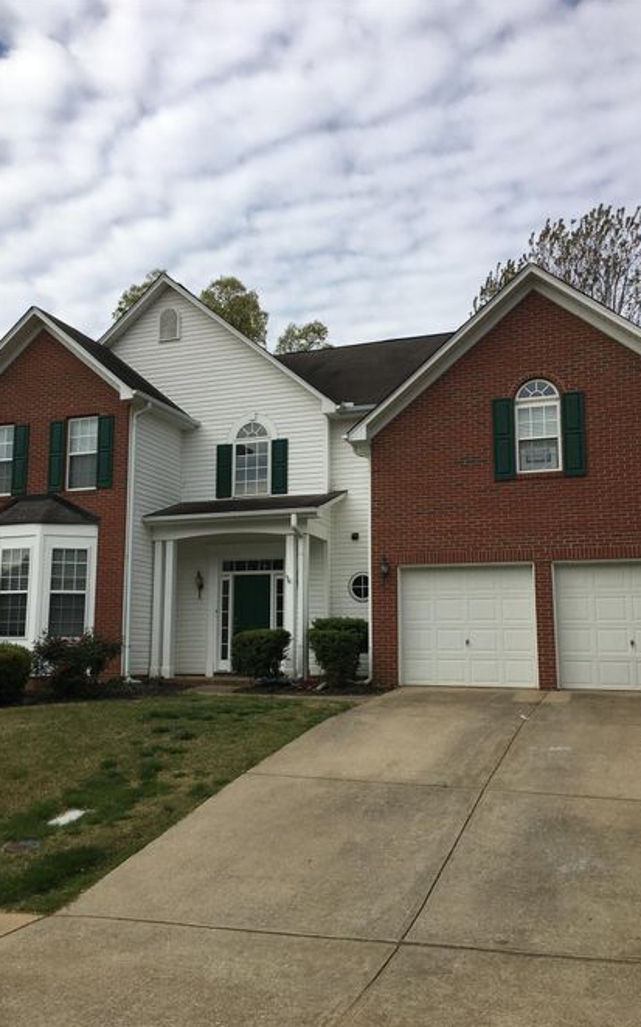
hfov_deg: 40.6
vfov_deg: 61.2
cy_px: 517
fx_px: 867
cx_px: 307
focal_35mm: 31
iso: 25
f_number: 2.2
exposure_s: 1/1789
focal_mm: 4.15
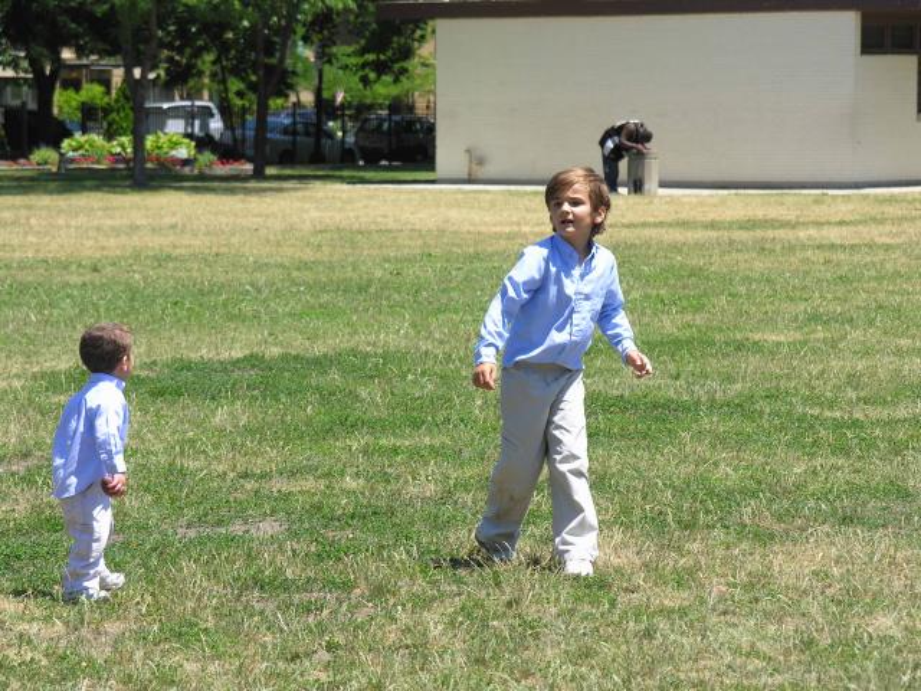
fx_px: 4656
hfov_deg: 11.3
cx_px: 460
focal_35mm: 175
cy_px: 346
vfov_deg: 8.5
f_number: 4
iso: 50
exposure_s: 1/310
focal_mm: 44.5
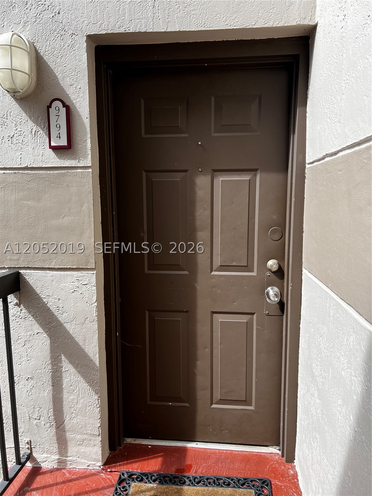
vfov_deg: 67.3
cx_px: 186
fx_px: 373
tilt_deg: -8.5
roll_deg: -0.3
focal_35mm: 26
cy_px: 248
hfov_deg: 53.1
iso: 50
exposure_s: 1/743
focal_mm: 5.7
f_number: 1.5
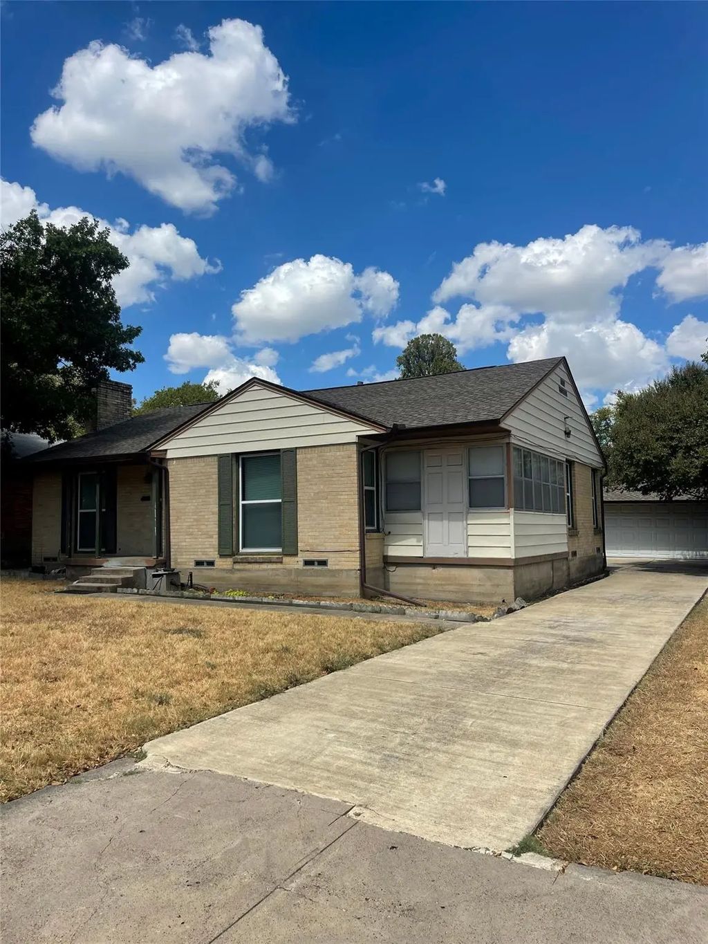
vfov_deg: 69.4
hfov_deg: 54.9
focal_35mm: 25
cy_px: 472
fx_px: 682
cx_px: 354
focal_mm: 5.1
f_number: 1.6
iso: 32
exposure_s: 1/4717
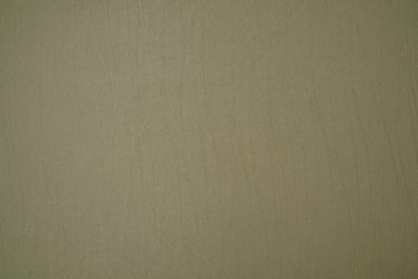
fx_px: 337
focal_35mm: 29
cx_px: 209
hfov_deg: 63.7
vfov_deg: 45.0
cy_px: 140
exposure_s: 1/160
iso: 500
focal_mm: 29
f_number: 8
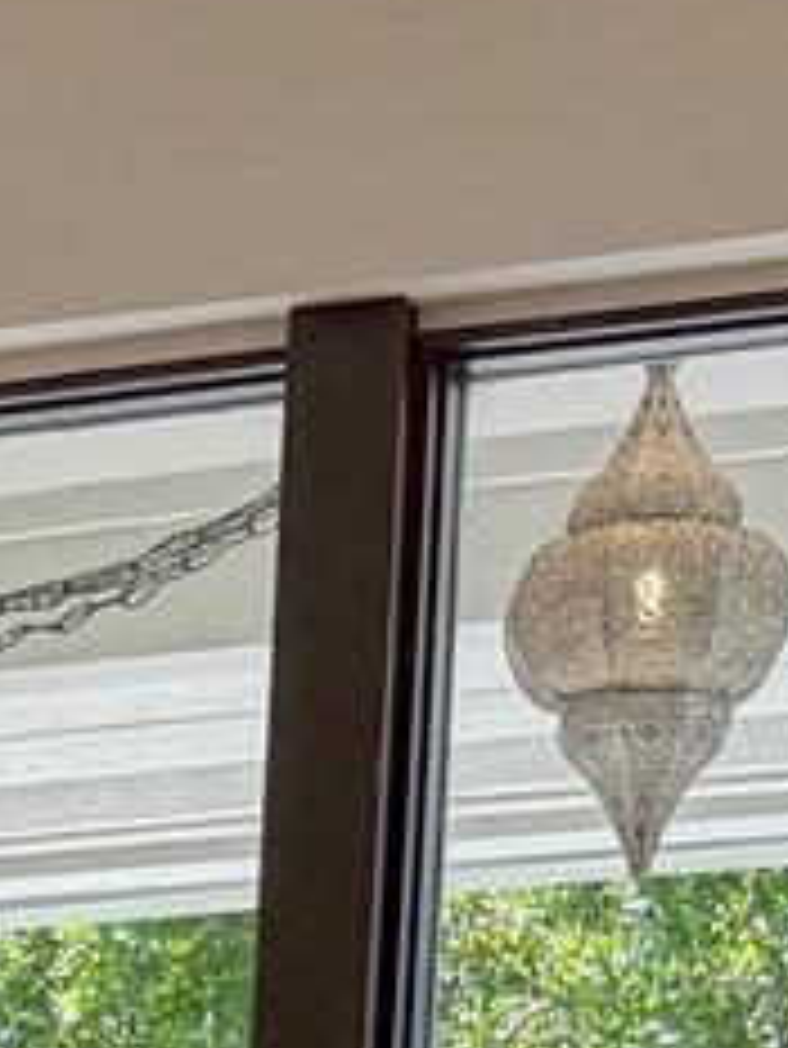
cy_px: 2343
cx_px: -765
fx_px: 5004
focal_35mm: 165
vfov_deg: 10.6
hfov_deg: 8.6
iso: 80
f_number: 1.8
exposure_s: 1/443
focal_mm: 6.8
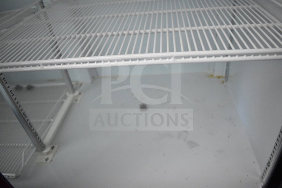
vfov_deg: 48.0
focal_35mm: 27
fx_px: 212
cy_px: 94
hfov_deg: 67.4
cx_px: 141
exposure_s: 1/60
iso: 6400
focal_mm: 18
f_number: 4
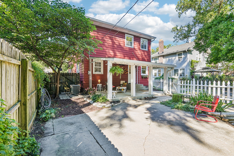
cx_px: 117
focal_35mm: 16
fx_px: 104
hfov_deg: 96.7
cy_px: 78
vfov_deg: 73.7
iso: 100
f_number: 8
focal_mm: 16
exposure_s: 1/40
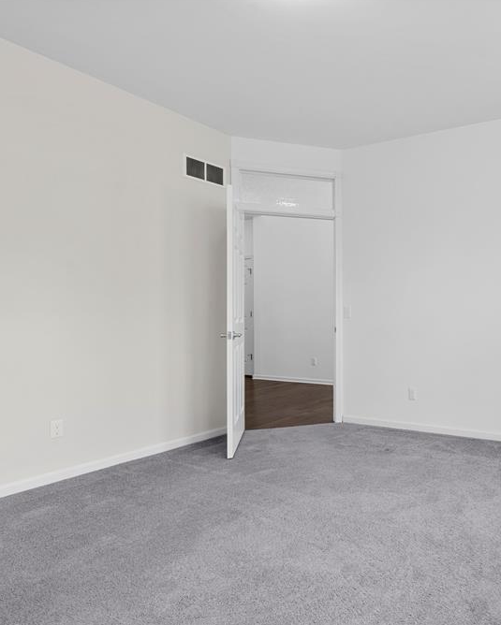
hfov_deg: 52.4
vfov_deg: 72.6
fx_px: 426
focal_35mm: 23
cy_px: 313
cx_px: 464
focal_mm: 16
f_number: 8
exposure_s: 1/10
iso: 500
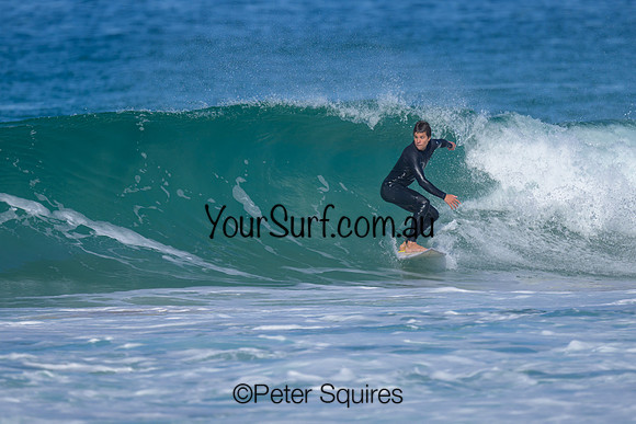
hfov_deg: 1.9
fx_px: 19451
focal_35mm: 1101
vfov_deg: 1.2
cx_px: 338
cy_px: 195
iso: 160
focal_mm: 800
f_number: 6.3
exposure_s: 1/2000
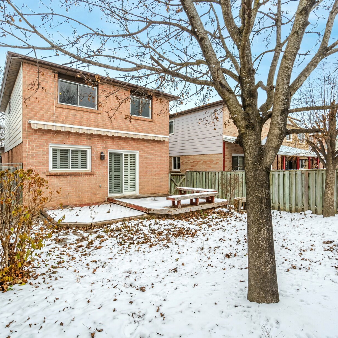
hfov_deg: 74.7
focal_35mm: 20
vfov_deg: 74.8
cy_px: 171
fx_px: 221
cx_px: 184
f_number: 13
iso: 100
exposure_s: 1/60
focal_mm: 10
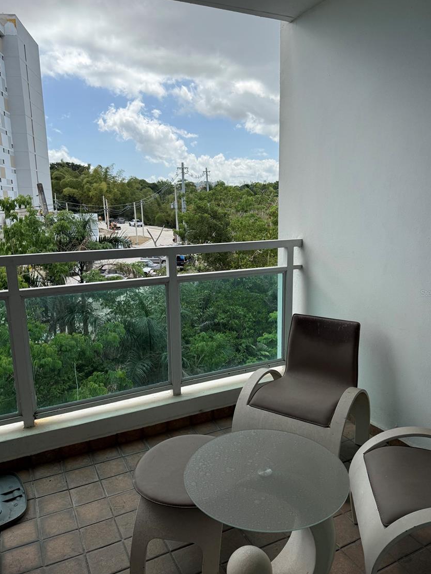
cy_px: 293
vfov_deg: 67.3
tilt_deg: -11.7
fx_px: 432
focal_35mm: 26
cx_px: 224
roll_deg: +0.3
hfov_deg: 53.0
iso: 100
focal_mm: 6.76
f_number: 1.78
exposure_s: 1/2801
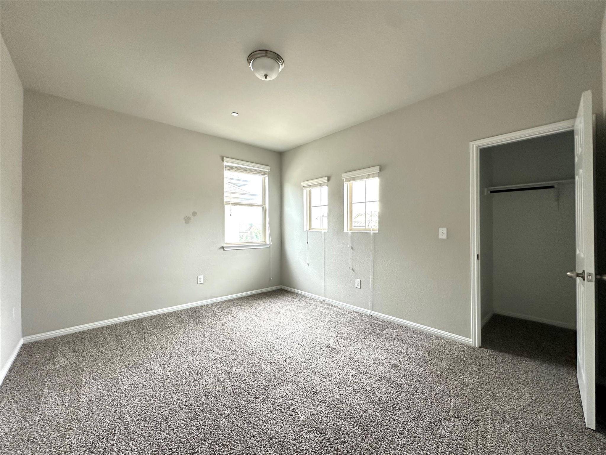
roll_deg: +0.4
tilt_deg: +1.1
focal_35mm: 14
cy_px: 228
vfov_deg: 85.7
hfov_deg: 102.1
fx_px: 245
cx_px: 303
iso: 200
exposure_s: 1/120
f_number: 2.2
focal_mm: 2.22
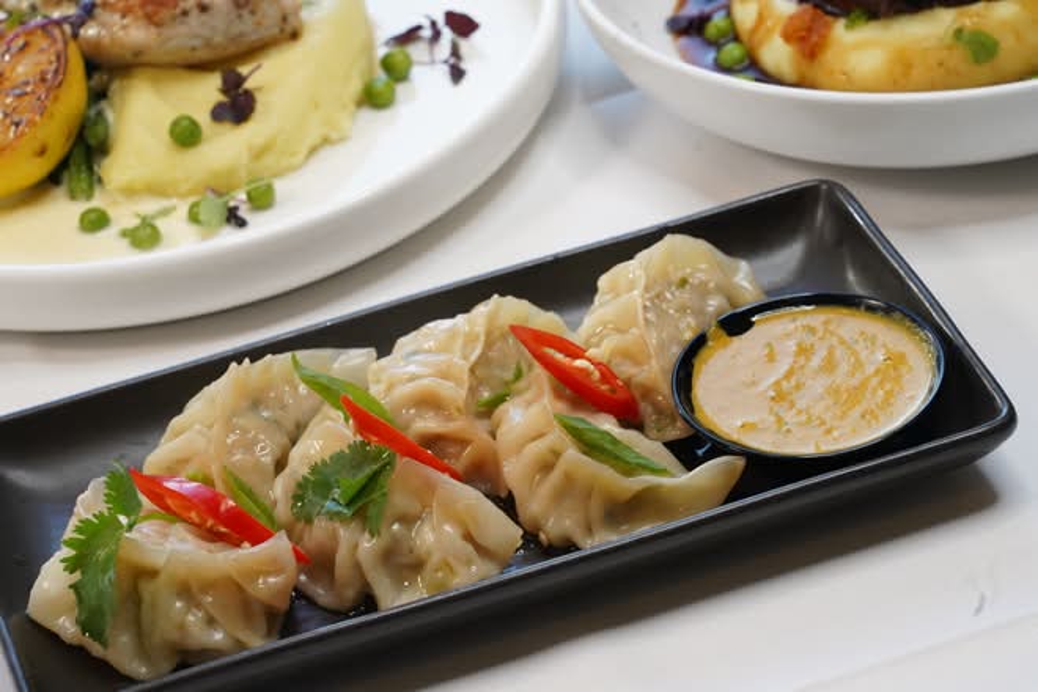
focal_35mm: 105
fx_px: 3027
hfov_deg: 19.5
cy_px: 346
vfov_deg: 13.0
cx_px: 519
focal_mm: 105
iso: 2500
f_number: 13
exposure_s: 1/125
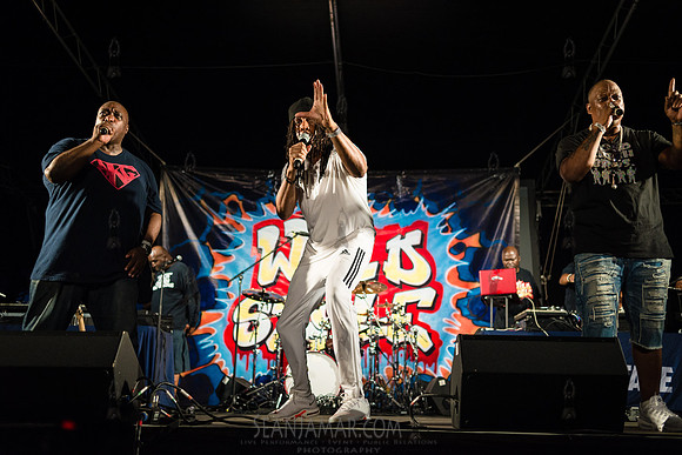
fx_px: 663
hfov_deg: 54.4
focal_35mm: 35
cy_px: 228
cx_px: 341
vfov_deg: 37.9
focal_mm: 35
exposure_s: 1/1000
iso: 1250
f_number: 2.8
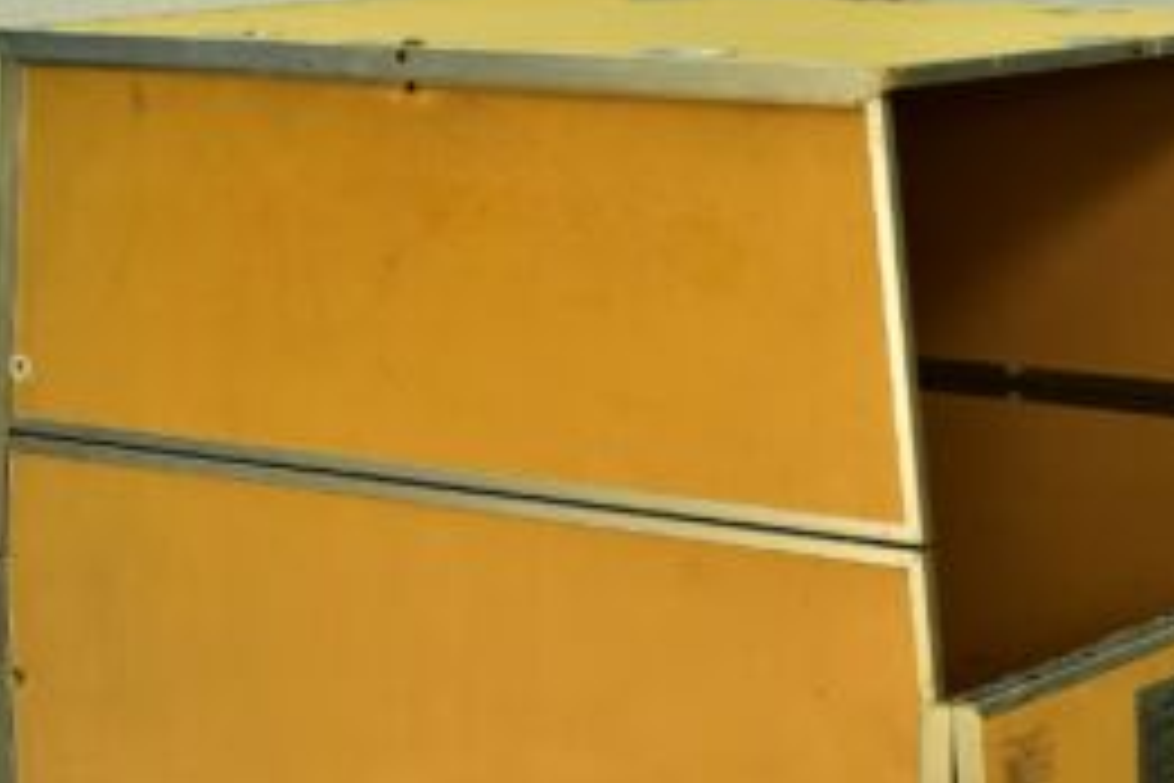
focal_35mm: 115
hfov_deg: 17.8
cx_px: 684
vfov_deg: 11.8
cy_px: 680
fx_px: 3750
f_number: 16
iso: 500
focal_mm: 50
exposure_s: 1/10
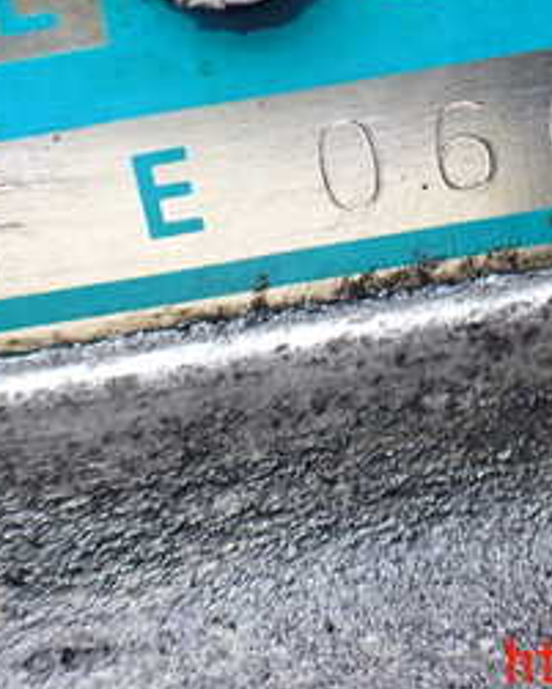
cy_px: 82
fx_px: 1429
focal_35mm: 70
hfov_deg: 21.9
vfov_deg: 26.3
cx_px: 302
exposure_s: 1/160
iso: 100
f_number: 2.3
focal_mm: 5.4
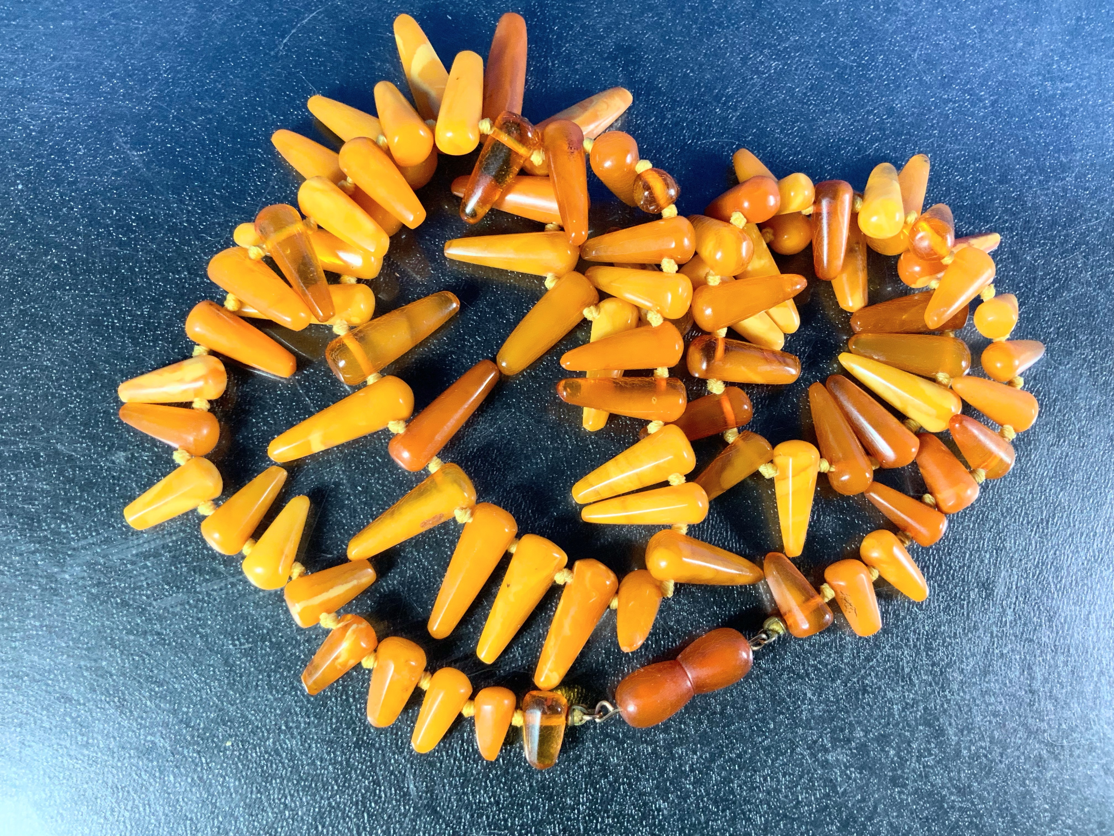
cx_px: 557
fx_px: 933
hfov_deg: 61.7
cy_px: 418
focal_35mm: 29
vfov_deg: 48.2
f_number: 1.8
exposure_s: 1/60
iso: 125
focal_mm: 3
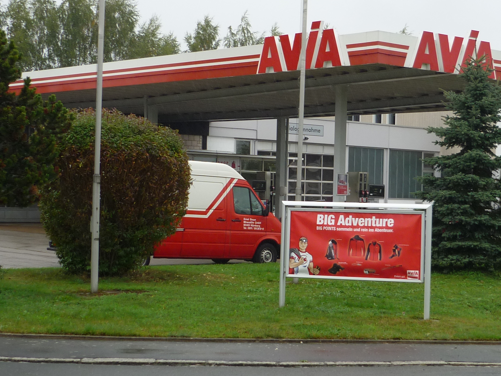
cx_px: 336
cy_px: 197
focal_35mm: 77
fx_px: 1114
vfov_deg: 19.1
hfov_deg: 25.2
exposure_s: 1/200
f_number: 3.1
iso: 80
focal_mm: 7.4
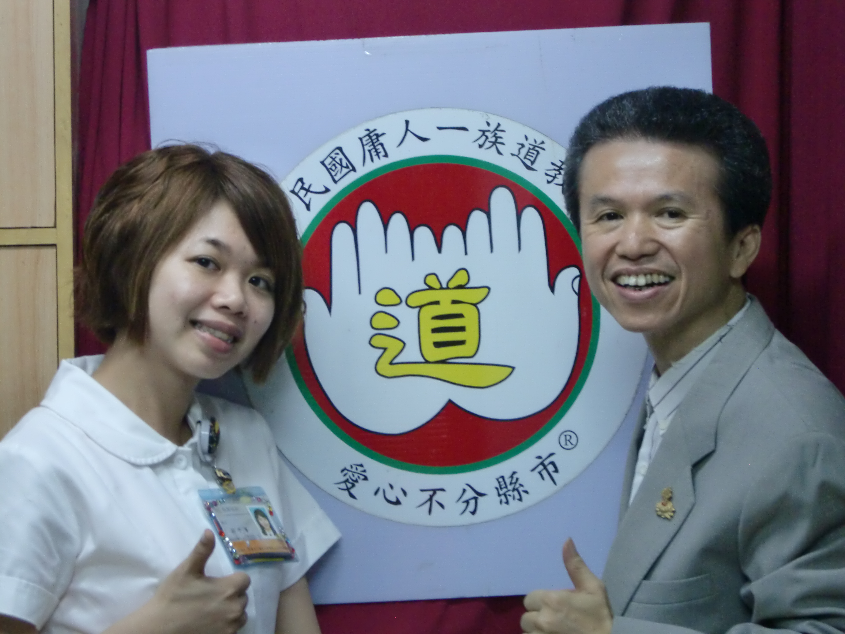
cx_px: 422
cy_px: 317
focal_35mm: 112
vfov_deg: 13.2
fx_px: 2734
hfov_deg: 17.6
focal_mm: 19.6
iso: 400
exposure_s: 1/13
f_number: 5.8
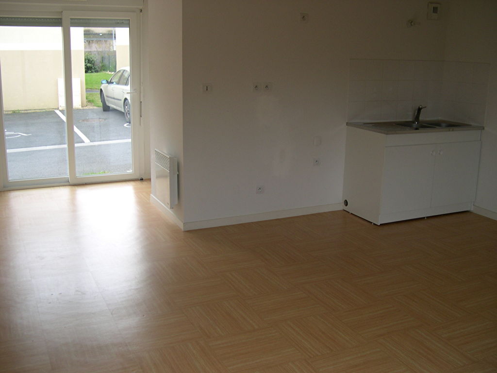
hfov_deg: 49.0
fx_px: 546
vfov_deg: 37.7
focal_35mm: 38
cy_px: 186
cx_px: 248
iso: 100
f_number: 2.8
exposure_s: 1/85.2
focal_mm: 8
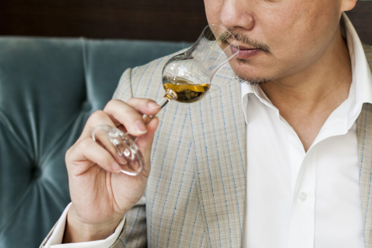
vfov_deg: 17.9
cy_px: 113
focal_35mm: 76
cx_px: 257
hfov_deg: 26.5
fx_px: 785
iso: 200
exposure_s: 1/100
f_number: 2
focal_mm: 28
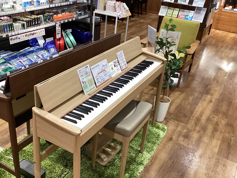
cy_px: 97
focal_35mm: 36
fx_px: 246
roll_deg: -6.0
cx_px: 104
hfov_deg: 51.2
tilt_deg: -29.6
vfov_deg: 39.6
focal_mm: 3.3
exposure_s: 1/60
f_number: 2.4
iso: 125
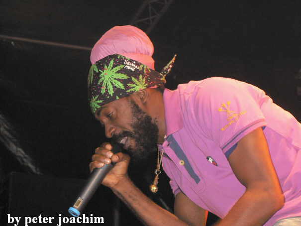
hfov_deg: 18.2
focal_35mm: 108
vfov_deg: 13.7
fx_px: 939
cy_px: 113
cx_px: 150
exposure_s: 1/60
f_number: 3.2
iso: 400
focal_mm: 18.6
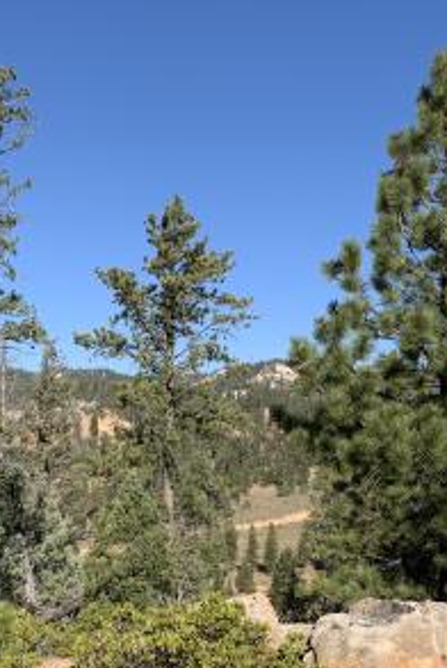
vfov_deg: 33.8
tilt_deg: +1.7
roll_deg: +0.3
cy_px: 394
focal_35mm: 59
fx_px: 1096
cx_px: 253
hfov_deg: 23.0
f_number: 1.8
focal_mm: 4.25
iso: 25
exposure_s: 1/1661
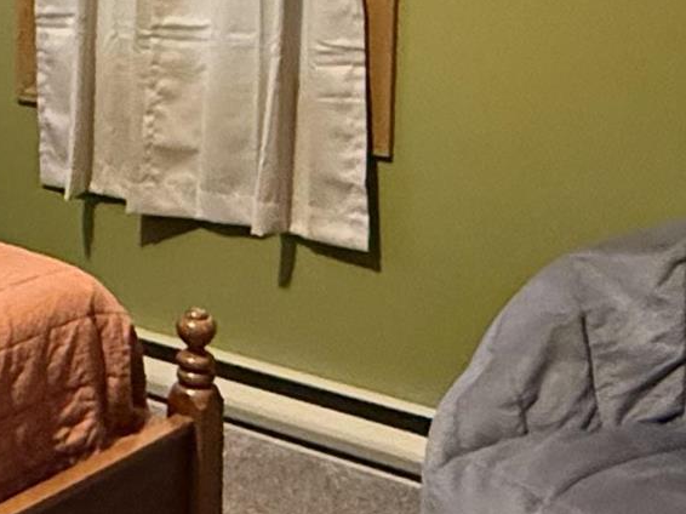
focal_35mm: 76
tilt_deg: -7.6
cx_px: -206
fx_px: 1505
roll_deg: +1.5
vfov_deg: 19.0
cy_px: 34
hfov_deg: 22.9
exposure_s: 1/60
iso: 800
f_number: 2.2
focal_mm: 2.22
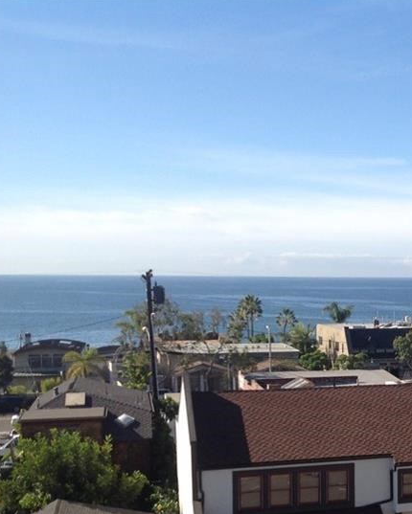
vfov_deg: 28.8
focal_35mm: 65
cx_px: 448
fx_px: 990
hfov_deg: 22.3
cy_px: 361
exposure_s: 1/1681
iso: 50
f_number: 2.4
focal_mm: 4.28
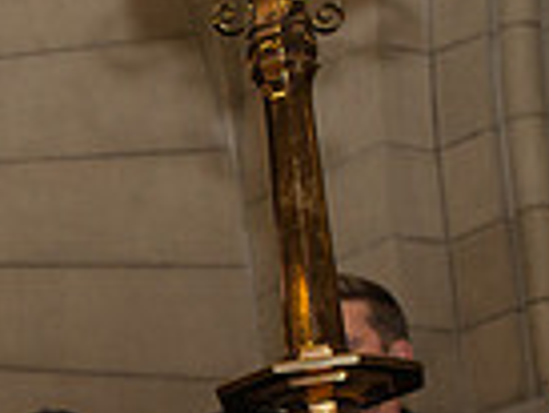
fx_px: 2429
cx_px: -293
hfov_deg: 12.2
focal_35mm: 153
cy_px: 589
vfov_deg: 9.5
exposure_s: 1/200
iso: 1000
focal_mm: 35
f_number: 3.5
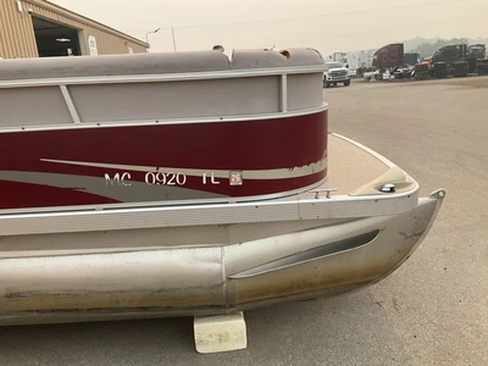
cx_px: 244
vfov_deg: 48.2
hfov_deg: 61.7
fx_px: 409
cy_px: 183
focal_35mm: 29
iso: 25
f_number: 1.8
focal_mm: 3
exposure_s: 1/1144
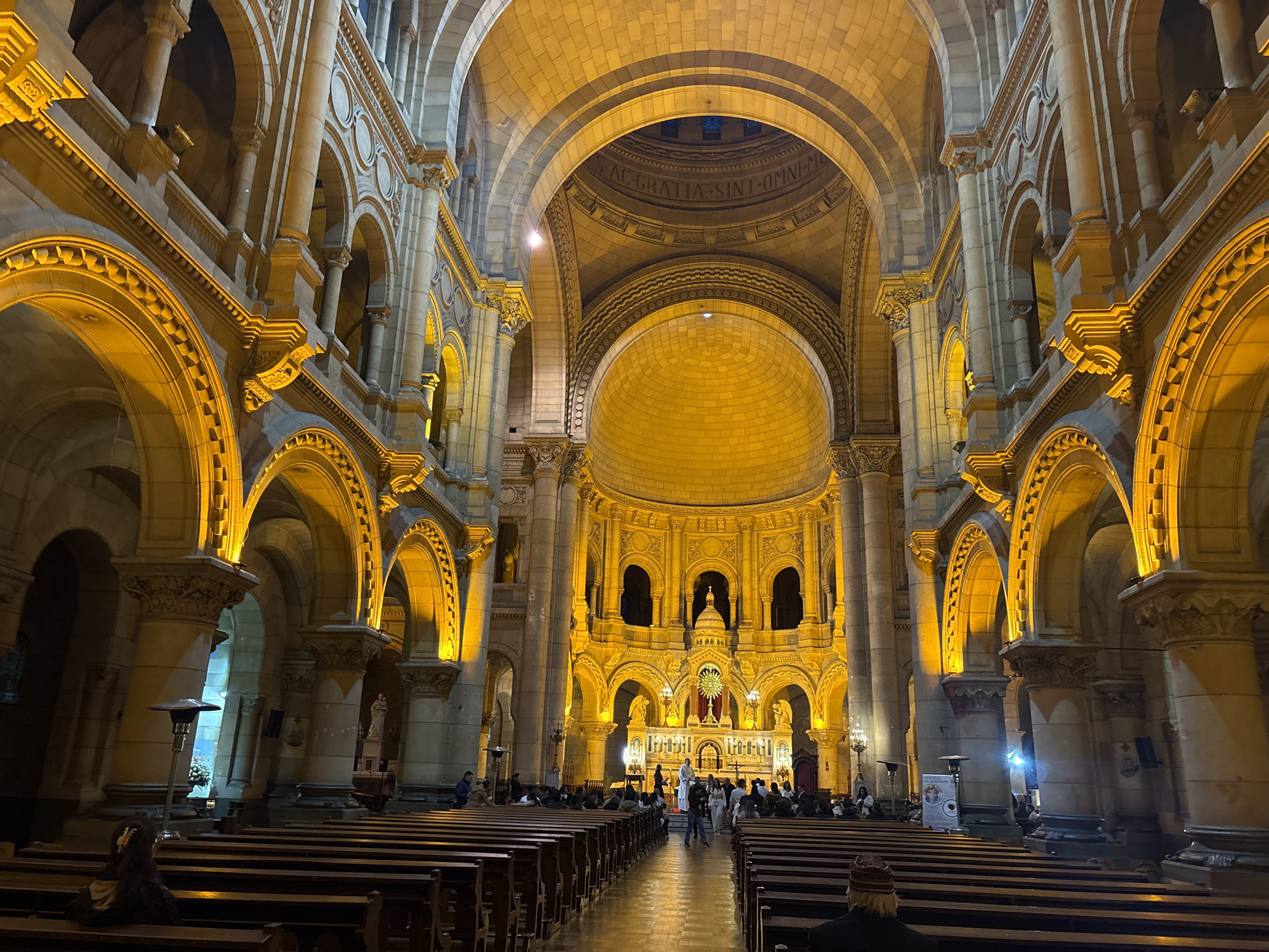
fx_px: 953
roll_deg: -1.3
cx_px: 634
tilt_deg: +18.2
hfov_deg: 67.3
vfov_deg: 53.1
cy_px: 476
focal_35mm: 26
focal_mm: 5.96
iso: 500
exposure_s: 1/50
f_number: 1.6
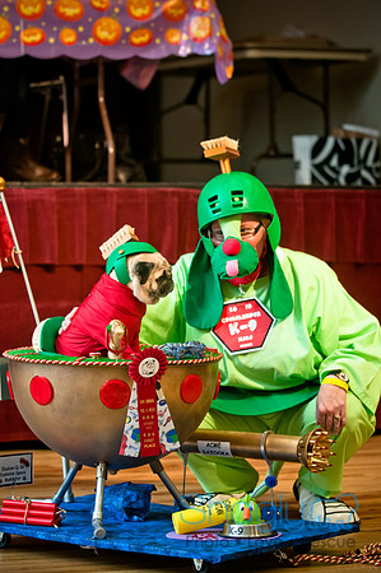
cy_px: 286
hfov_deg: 11.4
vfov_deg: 17.1
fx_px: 1909
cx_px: 190
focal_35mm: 120
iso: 200
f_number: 2.8
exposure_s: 1/125
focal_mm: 80
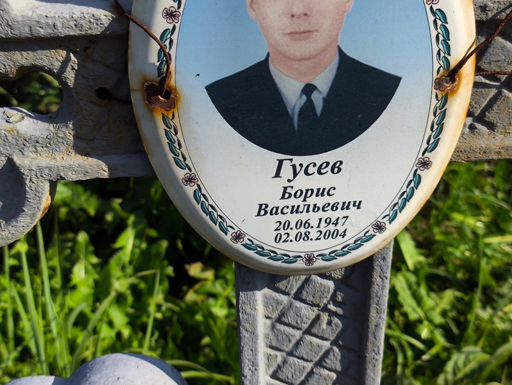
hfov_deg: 38.2
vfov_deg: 29.1
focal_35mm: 50
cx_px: 256
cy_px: 192
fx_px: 740
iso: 50
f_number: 1.7
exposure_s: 1/1707
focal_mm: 4.71
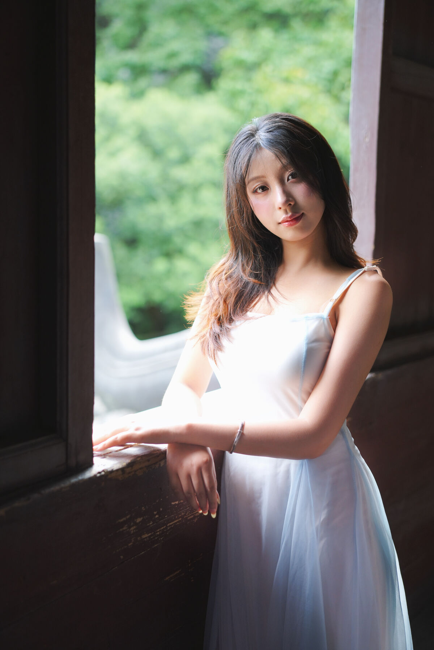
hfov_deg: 27.0
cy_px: 325
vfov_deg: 39.6
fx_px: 904
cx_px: 217
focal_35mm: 50
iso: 400
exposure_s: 1/500
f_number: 2
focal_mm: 50
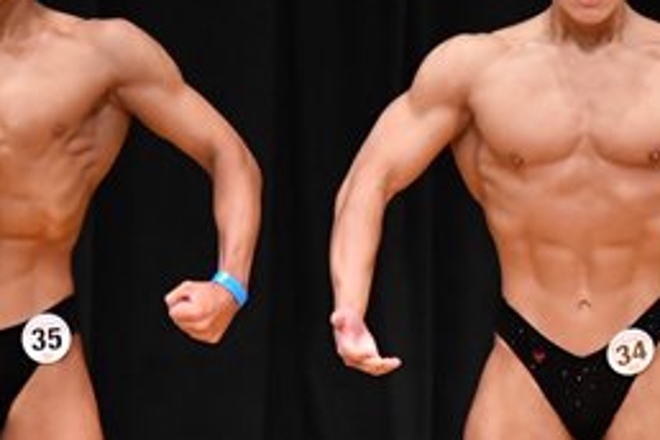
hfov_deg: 2.5
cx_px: 661
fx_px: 14867
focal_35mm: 811
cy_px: 379
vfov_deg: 1.7
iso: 4000
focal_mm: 180
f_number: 5.6
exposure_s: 1/400
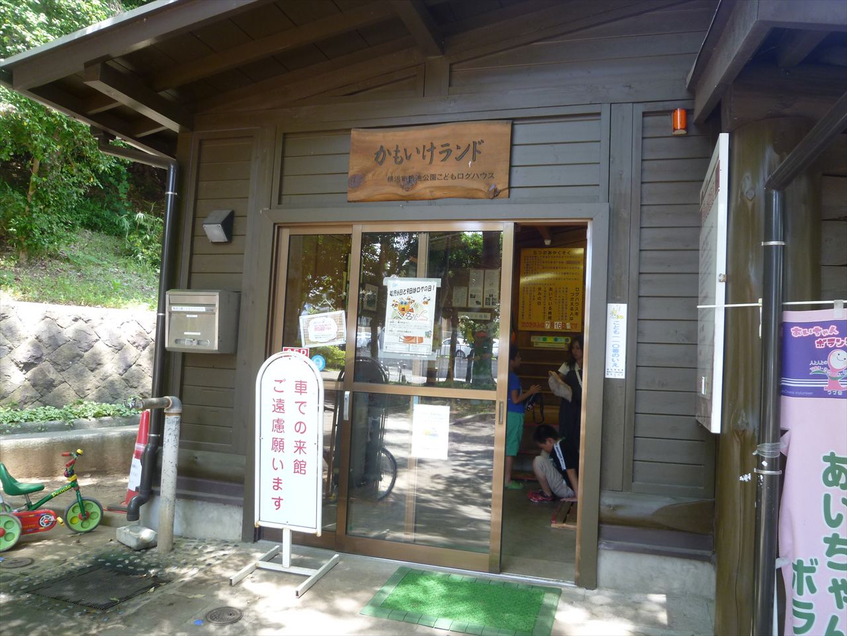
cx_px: 424
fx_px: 661
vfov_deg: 51.4
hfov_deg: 65.3
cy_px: 318
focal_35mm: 27
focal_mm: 4.8
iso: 100
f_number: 2.9
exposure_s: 1/30
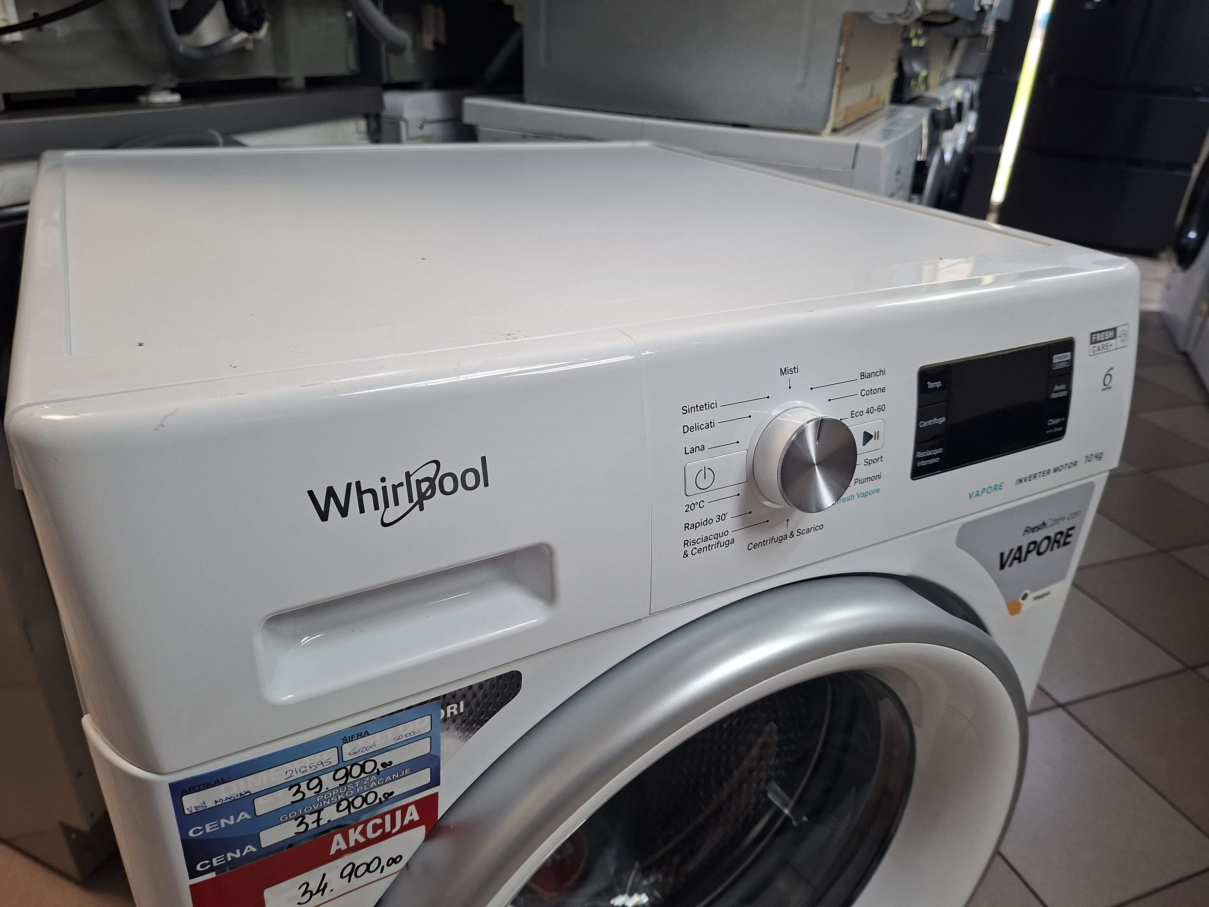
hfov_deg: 73.9
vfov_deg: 58.9
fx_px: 803
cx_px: 604
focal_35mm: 23
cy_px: 454
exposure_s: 1/50
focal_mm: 5.54
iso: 160
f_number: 1.8
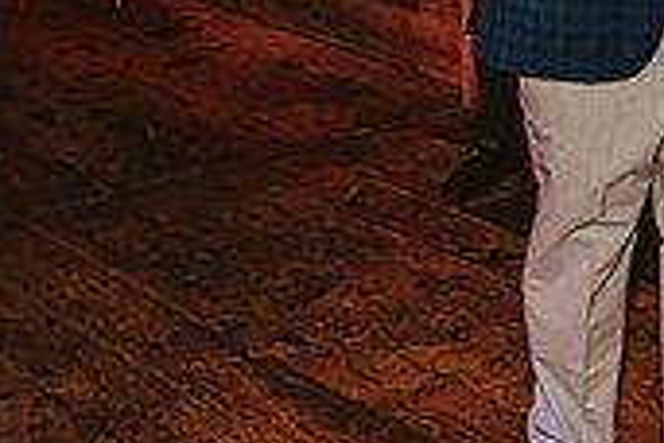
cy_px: -220
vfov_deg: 13.6
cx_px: 835
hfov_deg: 19.9
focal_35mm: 95
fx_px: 1752
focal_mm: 28
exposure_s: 1/125
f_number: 2.8
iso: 1250
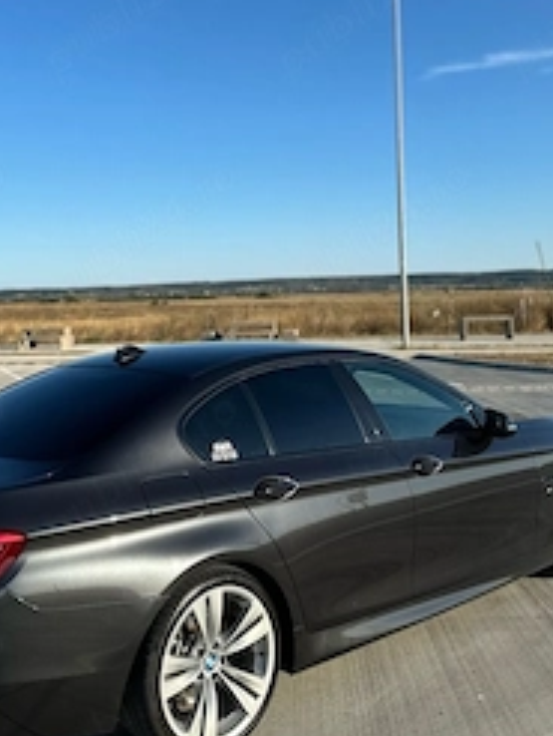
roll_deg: +1.2
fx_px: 829
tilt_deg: +1.7
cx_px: 200
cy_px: 272
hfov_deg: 36.6
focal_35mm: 39
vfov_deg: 47.4
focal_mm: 6.86
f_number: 1.78
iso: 80
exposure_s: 1/3717
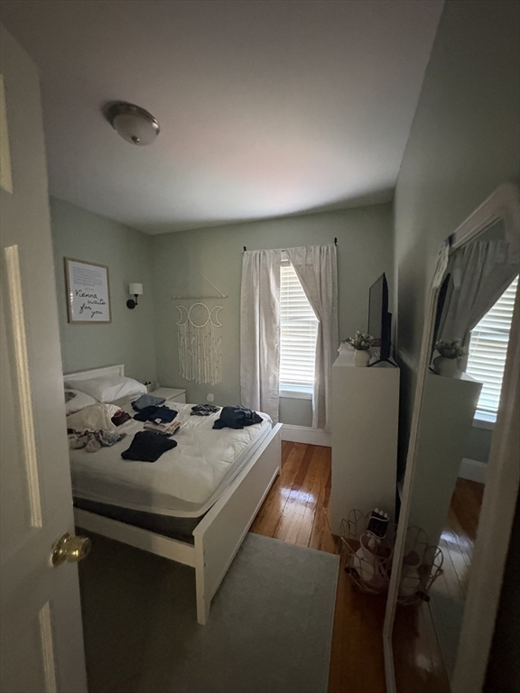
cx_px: 260
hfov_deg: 85.7
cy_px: 346
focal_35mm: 14
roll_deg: -1.0
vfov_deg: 102.1
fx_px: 280
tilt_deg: -0.4
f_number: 2.2
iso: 1000
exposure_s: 1/40
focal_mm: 2.22
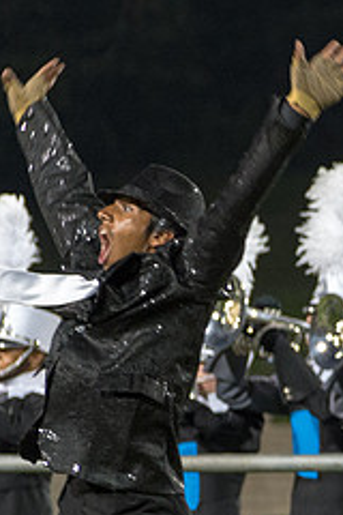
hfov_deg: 2.8
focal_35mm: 487
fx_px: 6959
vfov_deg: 4.2
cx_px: 750
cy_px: 402
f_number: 4.8
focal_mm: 125
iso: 2800
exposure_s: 1/160
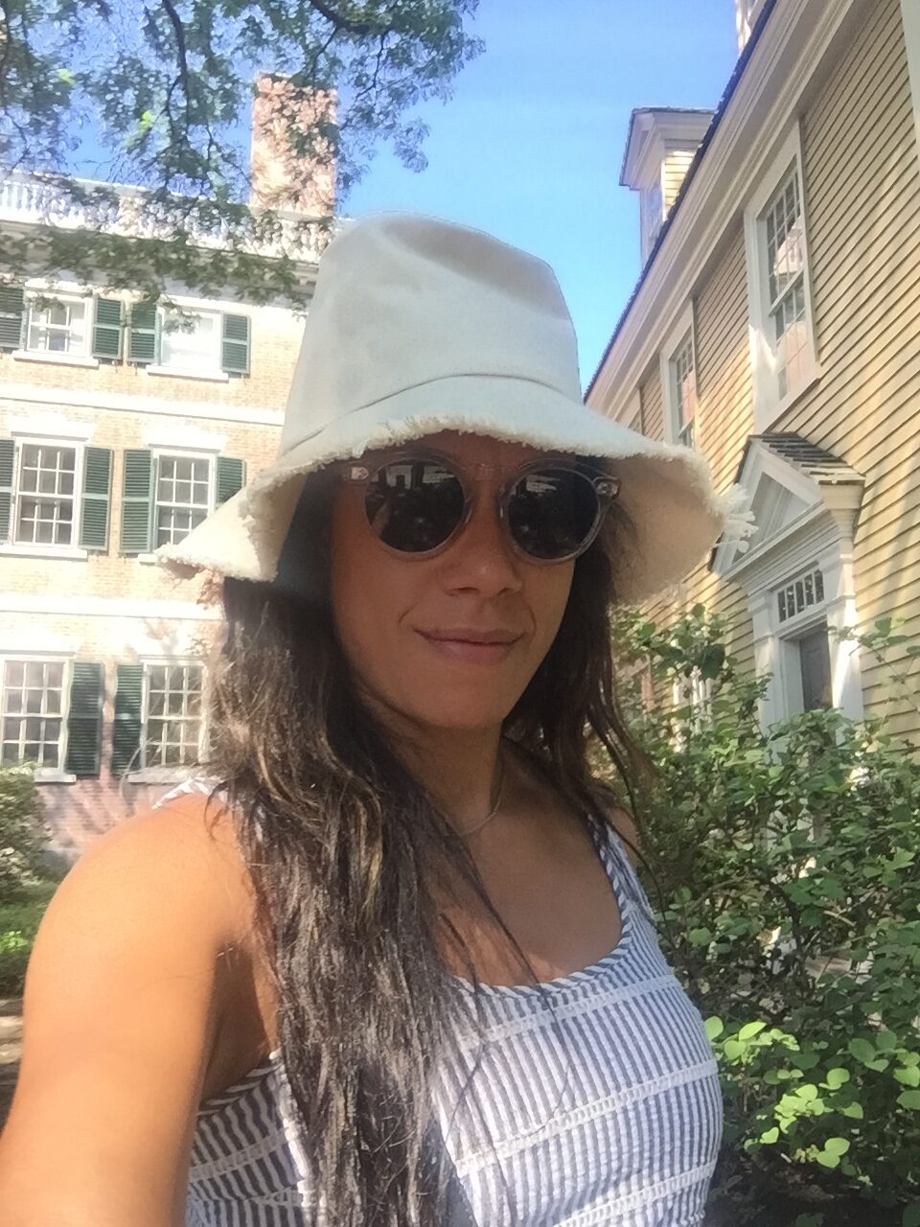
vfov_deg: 58.4
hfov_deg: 45.4
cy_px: 614
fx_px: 1099
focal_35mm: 31
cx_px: 460
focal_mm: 2.65
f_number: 2.2
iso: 64
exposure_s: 1/120
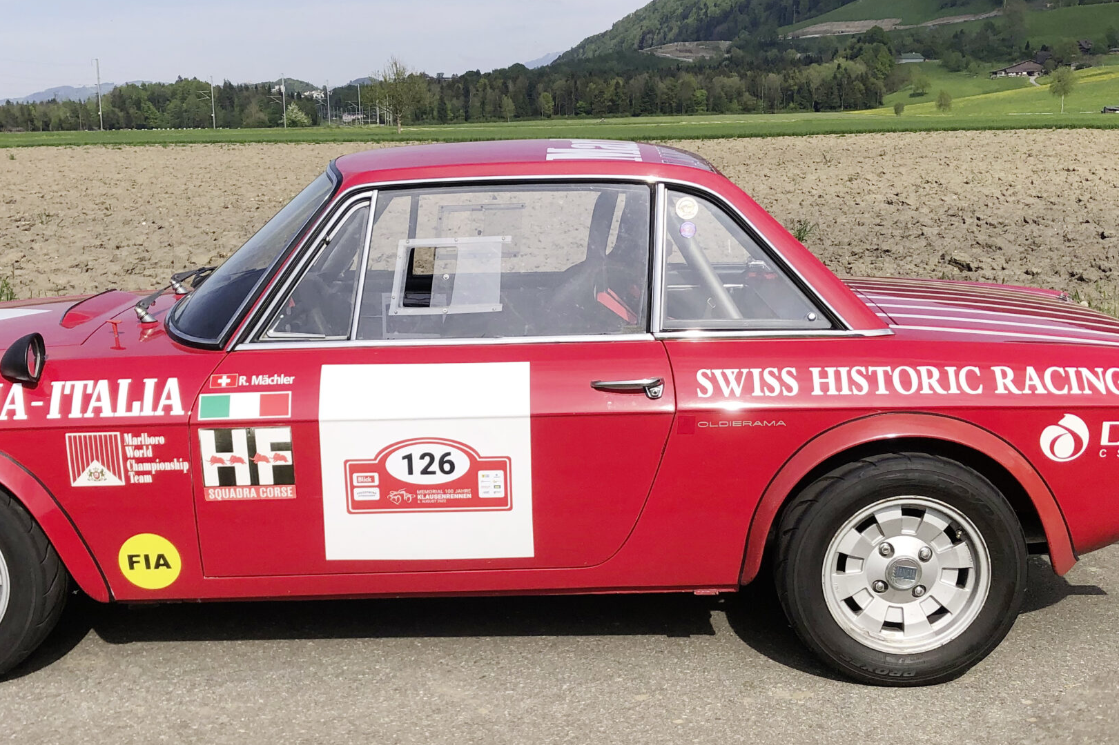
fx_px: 1429
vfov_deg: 29.2
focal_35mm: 46
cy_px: 432
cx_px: 495
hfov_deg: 42.7
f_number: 1.8
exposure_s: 1/2404
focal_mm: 3.99
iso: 20
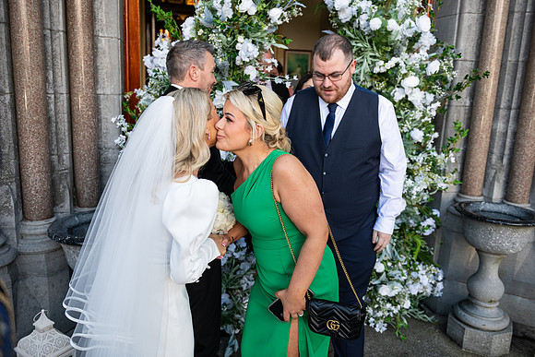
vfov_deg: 45.0
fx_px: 431
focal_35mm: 29
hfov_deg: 63.6
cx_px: 268
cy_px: 178
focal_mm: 29
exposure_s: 1/800
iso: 500
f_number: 3.5
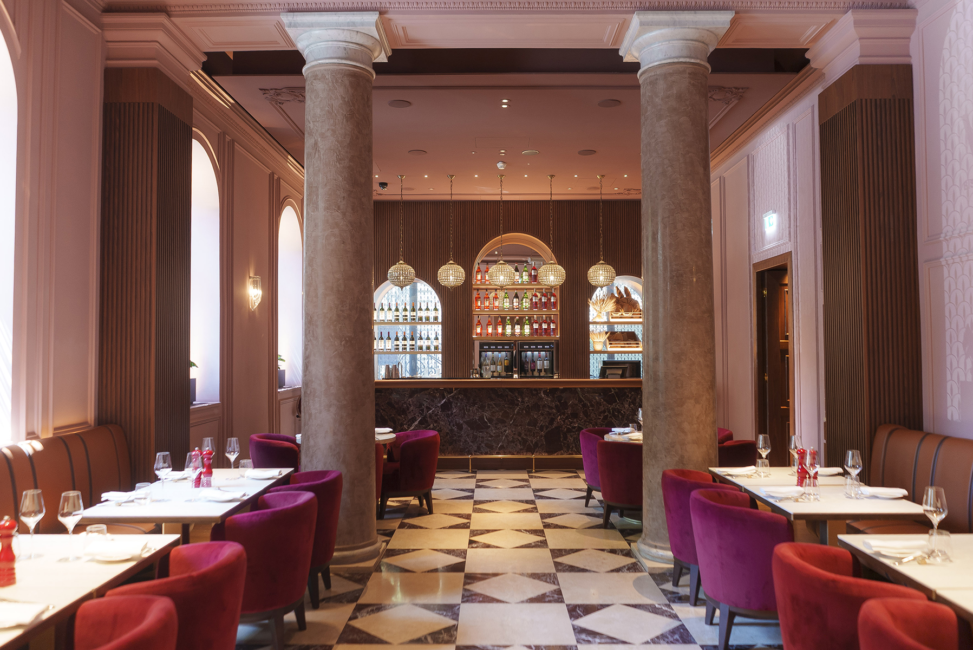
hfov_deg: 65.4
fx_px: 757
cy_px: 325
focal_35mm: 28
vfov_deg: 46.4
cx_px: 486
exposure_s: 1/30
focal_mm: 28
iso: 500
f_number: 2.8
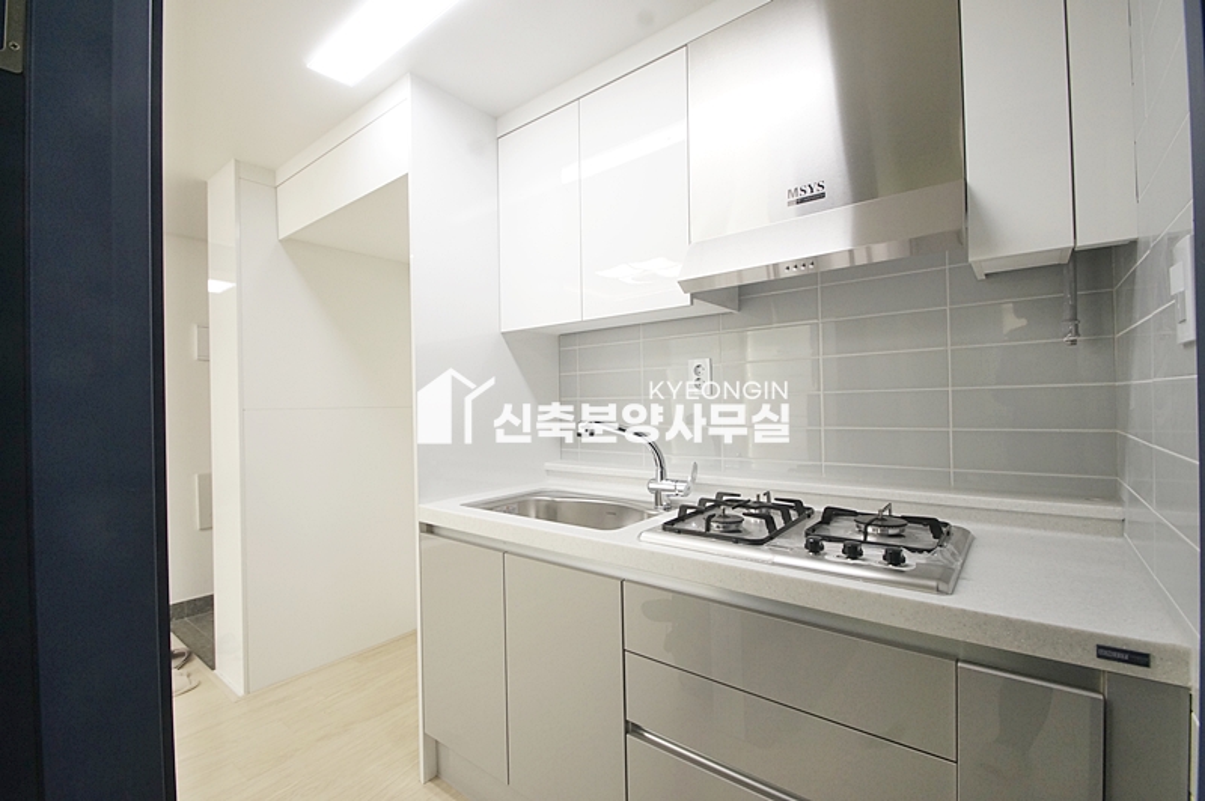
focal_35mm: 15
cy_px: 400
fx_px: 502
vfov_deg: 77.2
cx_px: 602
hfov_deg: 100.4
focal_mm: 10
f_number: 9
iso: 800
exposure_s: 1/40
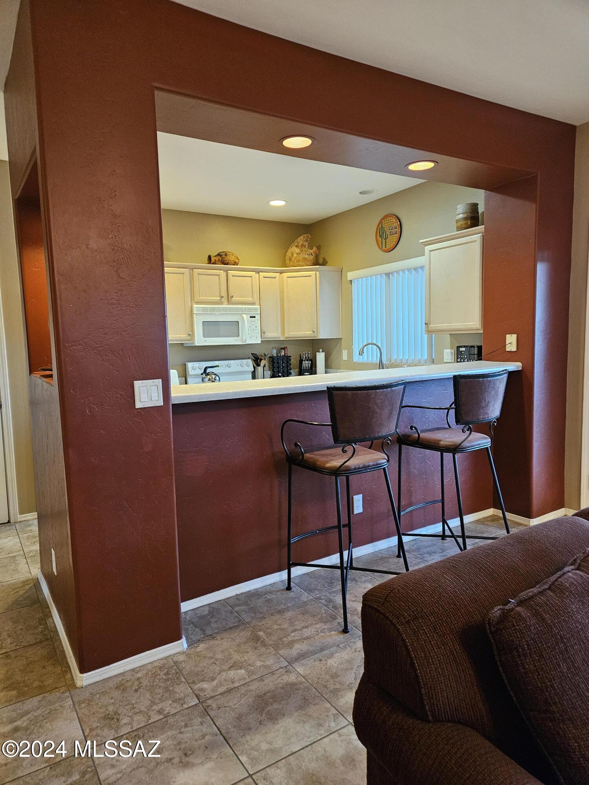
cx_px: 294
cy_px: 392
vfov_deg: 73.9
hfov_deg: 58.9
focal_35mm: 23
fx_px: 522
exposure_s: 1/120
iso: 800
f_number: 1.8
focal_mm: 5.4
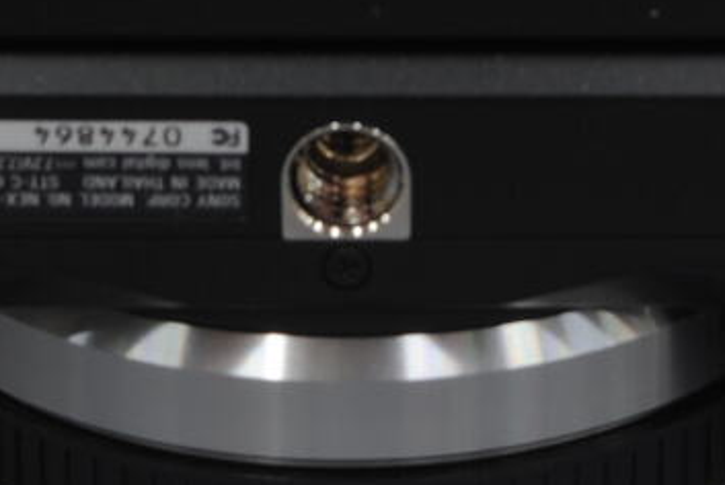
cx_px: 622
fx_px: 5341
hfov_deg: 7.7
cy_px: -44
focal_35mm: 265
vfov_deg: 5.2
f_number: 14
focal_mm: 52
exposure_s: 1/3
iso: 100
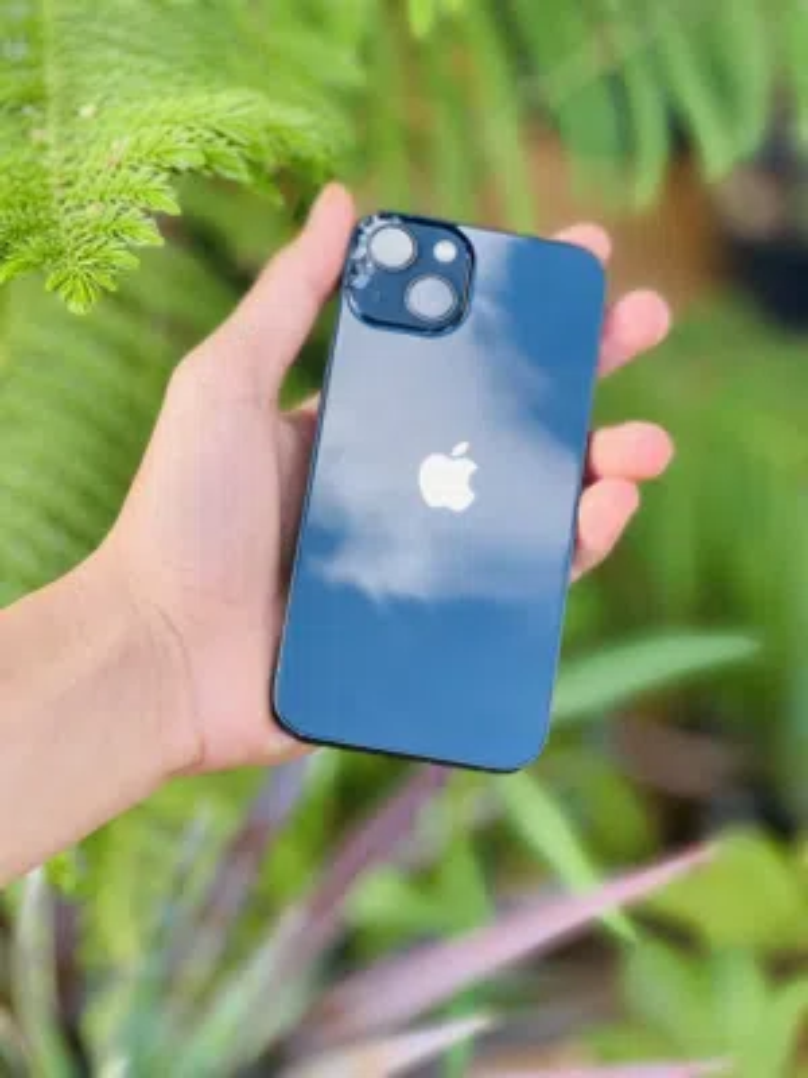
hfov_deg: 19.1
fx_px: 2396
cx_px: 404
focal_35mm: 77
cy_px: 539
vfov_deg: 25.3
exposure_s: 1/100
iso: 100
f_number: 2.8
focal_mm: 9
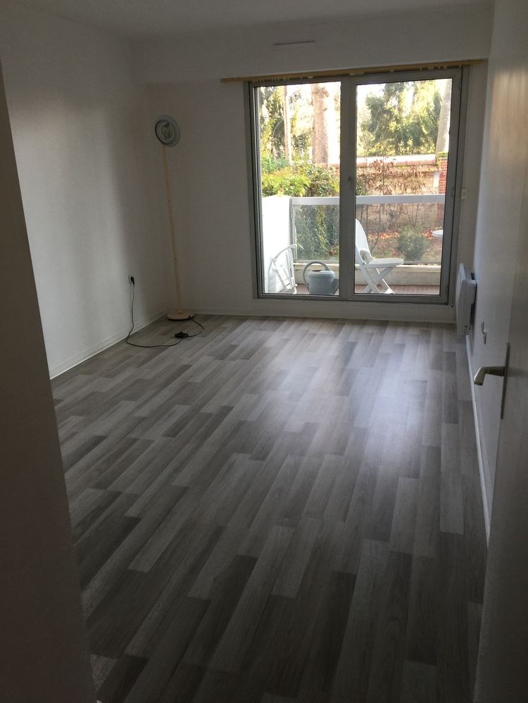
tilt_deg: -16.6
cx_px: 264
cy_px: 352
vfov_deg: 61.7
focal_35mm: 29
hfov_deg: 48.2
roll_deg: +1.6
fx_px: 590
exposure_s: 1/33
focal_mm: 4.15
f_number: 2.2
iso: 50
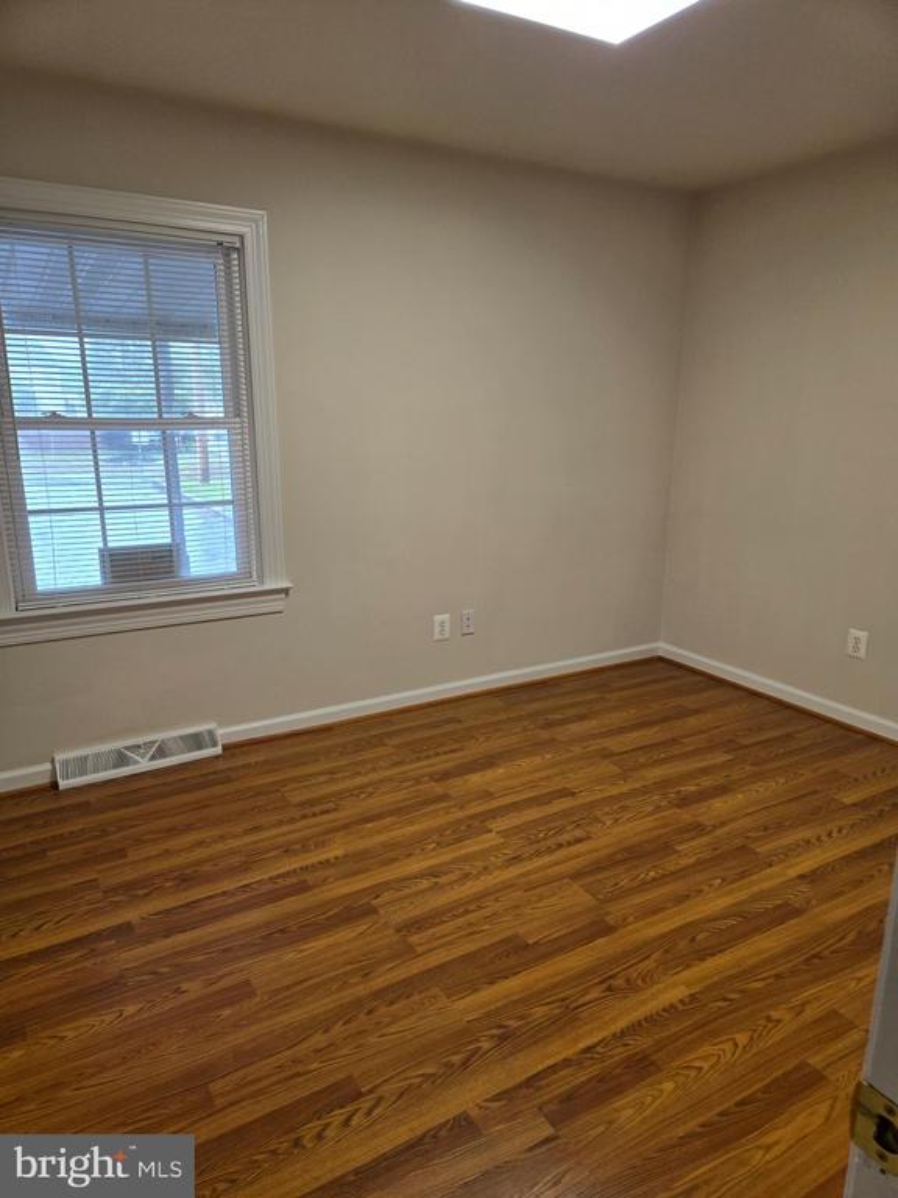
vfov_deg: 73.9
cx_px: 449
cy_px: 599
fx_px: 796
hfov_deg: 58.9
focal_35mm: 23
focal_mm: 5.4
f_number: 1.8
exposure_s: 1/120
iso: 64
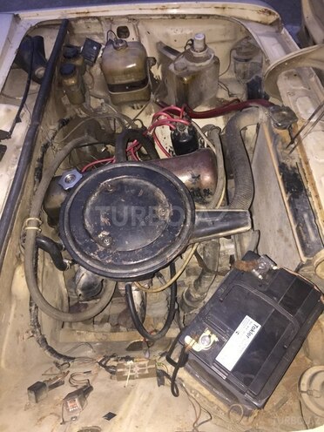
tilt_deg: -51.0
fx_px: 362
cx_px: 162
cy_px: 216
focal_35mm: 29
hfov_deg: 48.2
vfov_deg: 61.7
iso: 250
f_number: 2.2
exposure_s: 1/17
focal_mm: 4.15
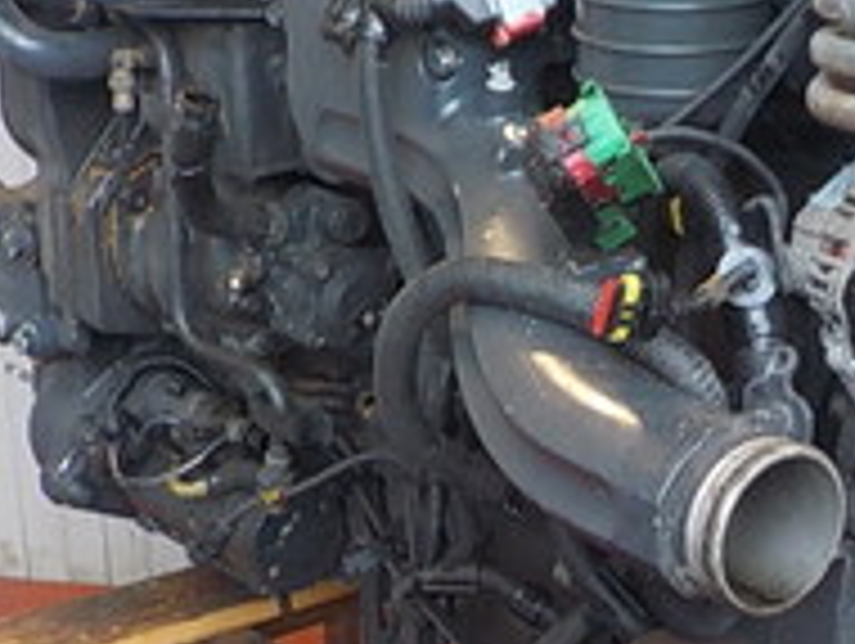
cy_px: 428
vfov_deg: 14.7
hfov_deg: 19.2
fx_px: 2498
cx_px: 720
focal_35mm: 101
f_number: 3.3
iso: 140
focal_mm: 4.1
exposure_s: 1/30
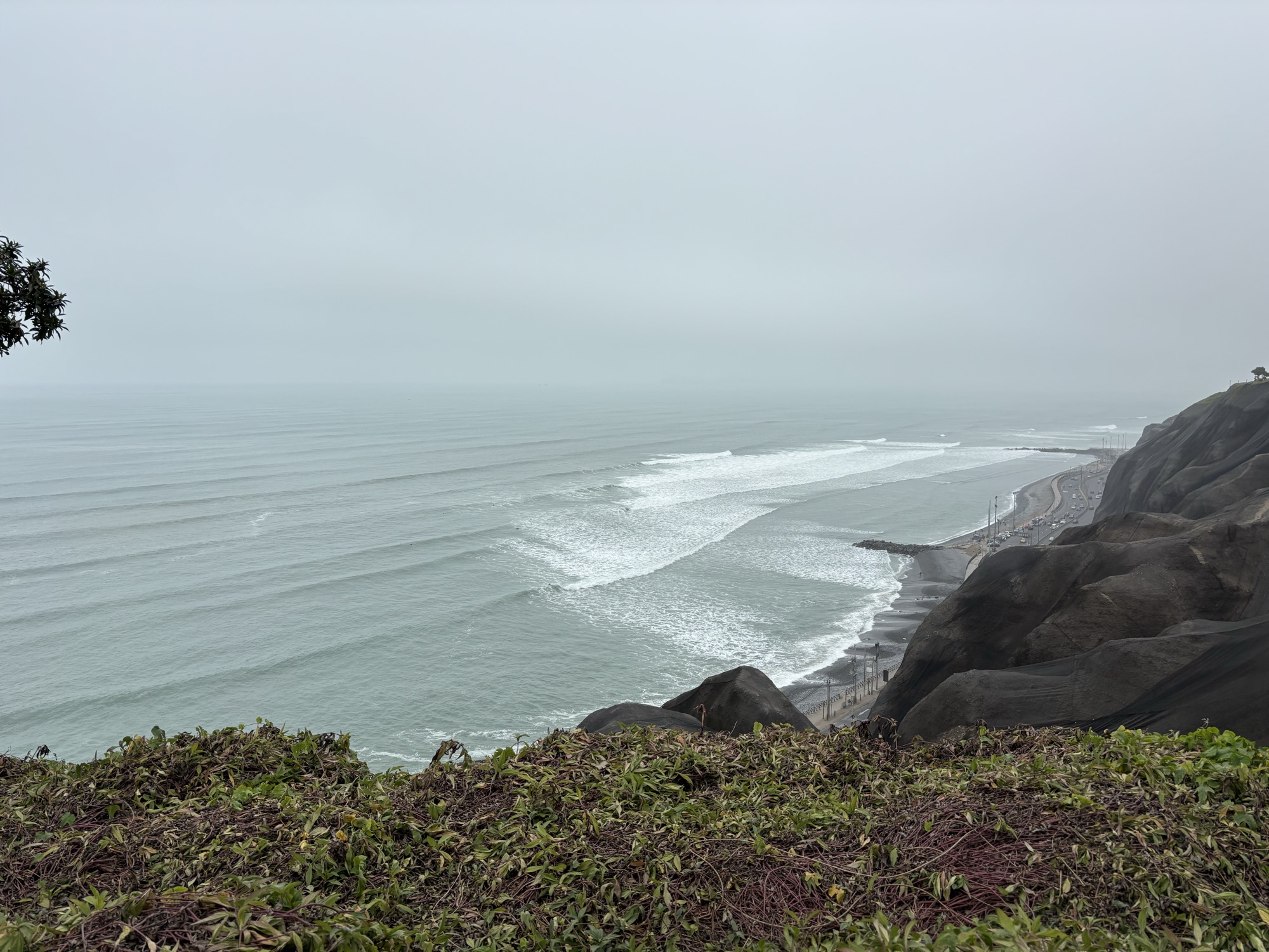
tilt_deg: -5.8
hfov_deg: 67.3
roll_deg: +0.1
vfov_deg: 53.1
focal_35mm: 26
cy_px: 476
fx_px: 953
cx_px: 634
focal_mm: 5.96
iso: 50
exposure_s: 1/5076
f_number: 1.6
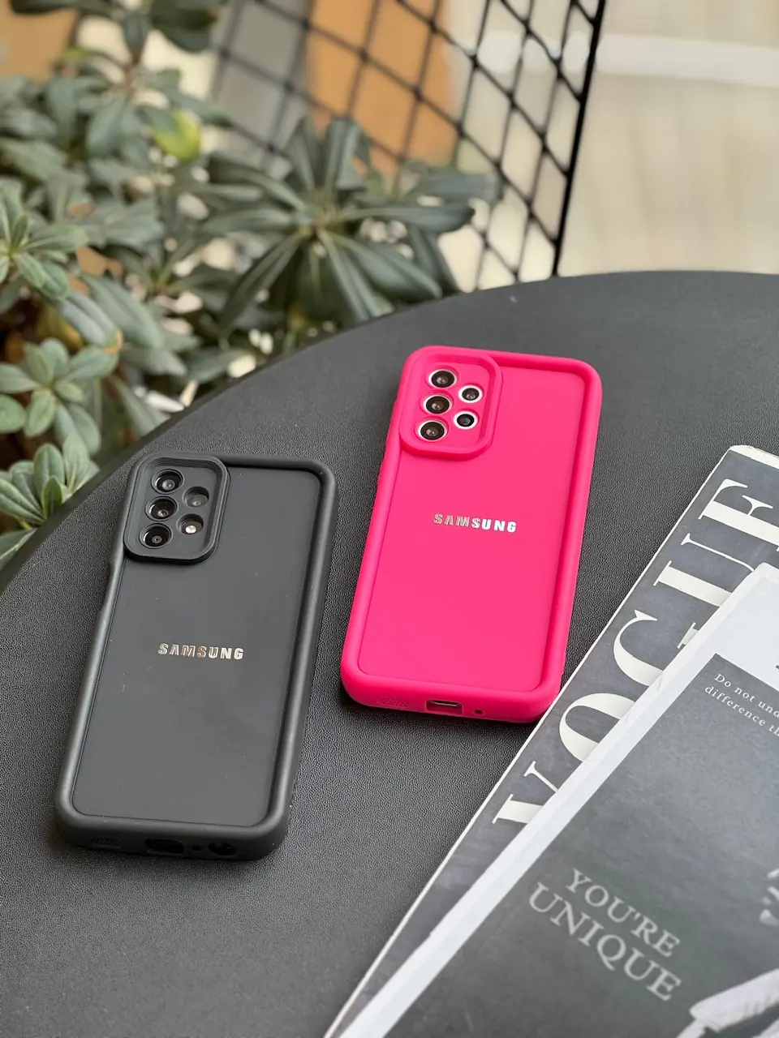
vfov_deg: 25.3
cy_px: 519
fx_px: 2310
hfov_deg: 19.1
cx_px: 390
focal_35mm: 77
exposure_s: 1/99
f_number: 2.8
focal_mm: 9
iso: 50
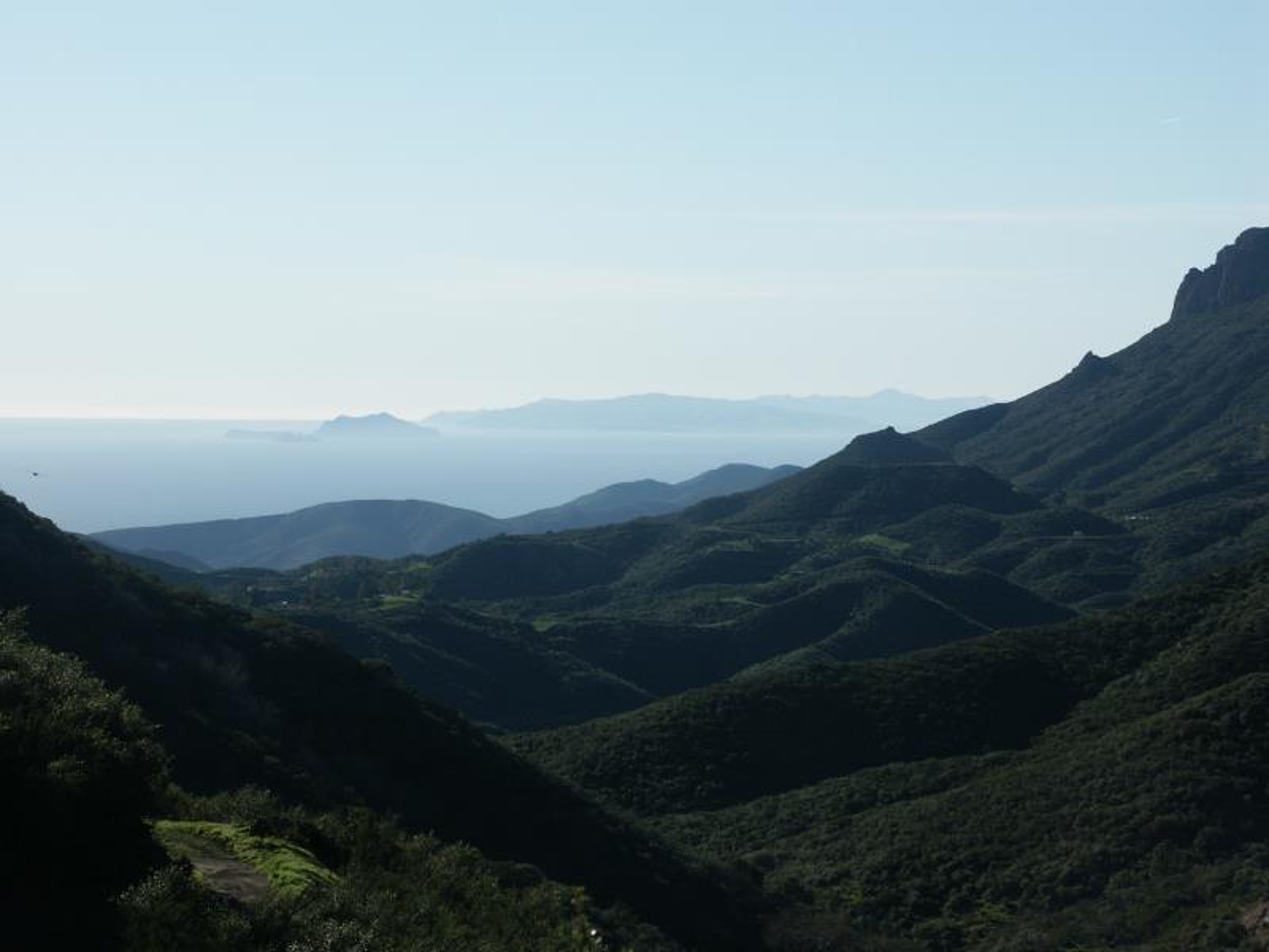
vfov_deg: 12.1
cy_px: 476
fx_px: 4472
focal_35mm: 122
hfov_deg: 16.1
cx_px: 634
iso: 100
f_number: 6.7
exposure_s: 1/750
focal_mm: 30.94
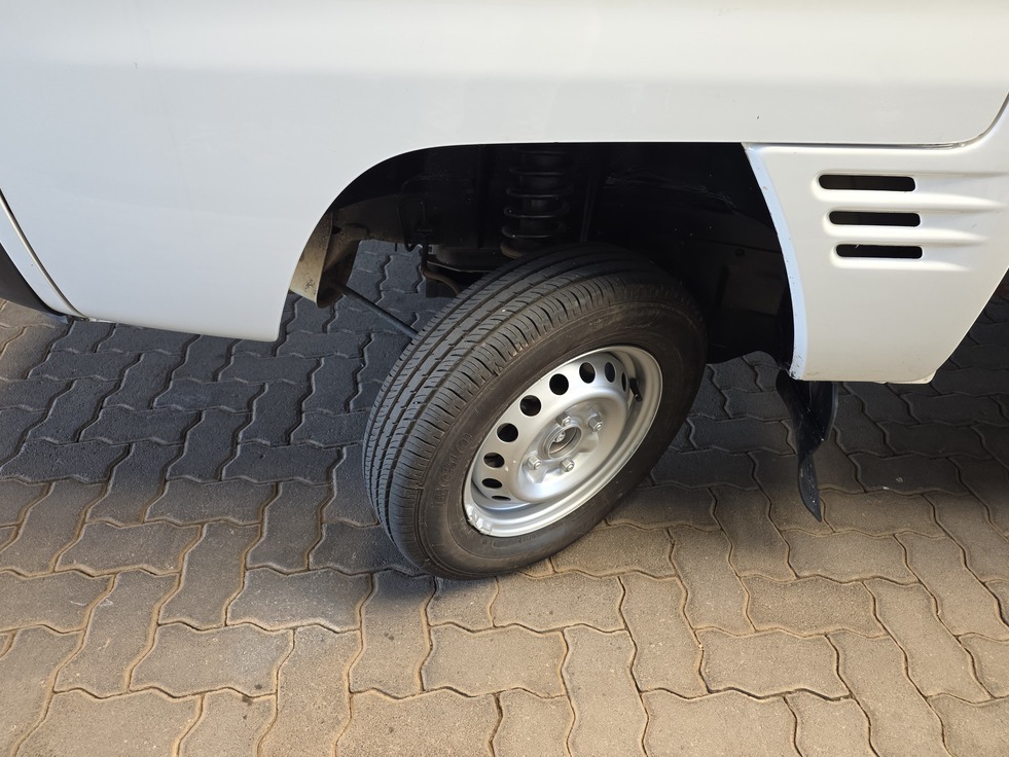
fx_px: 700
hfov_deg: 71.6
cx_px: 501
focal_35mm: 24
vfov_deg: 56.8
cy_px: 367
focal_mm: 6.25
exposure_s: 1/180
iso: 200
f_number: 1.7
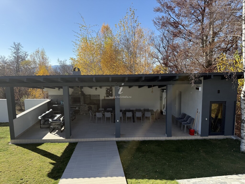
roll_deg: +1.2
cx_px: 122
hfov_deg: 71.6
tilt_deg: -7.4
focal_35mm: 24
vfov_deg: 56.8
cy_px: 92
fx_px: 170
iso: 100
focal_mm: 6.76
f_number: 1.78
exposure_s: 1/3425
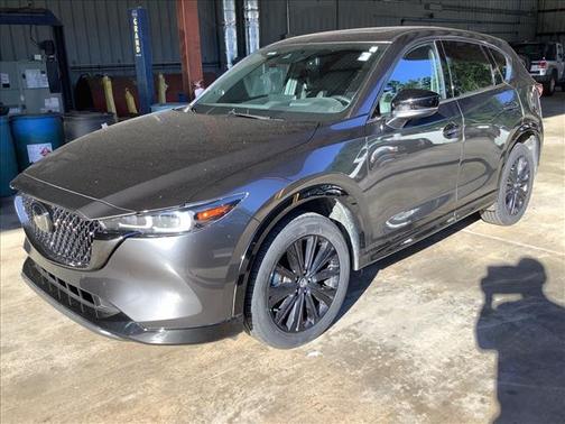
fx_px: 506
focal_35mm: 31
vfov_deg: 45.4
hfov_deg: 58.4
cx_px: 282
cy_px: 212
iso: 25
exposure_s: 1/223
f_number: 2.4
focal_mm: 3.3
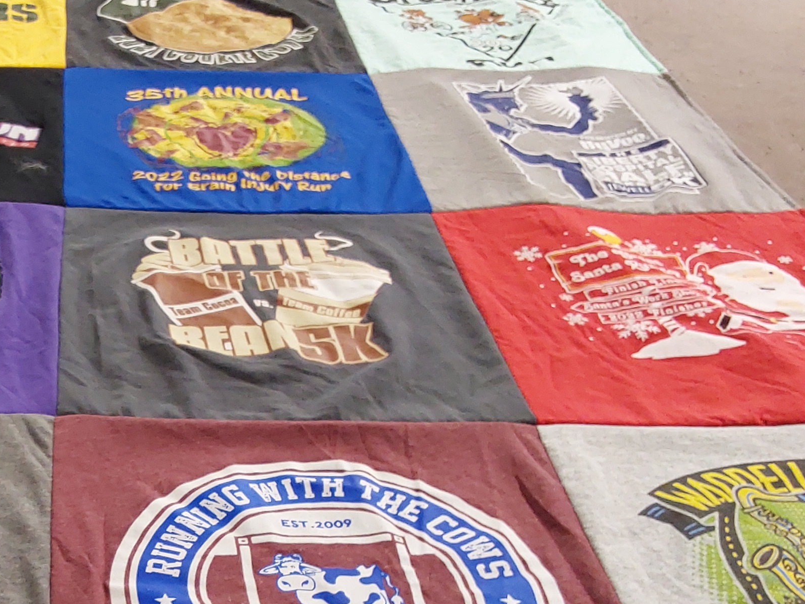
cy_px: 555
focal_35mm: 57
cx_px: 74
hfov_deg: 32.1
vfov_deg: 24.8
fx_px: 1326
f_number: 1.9
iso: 125
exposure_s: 1/50
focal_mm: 2.91
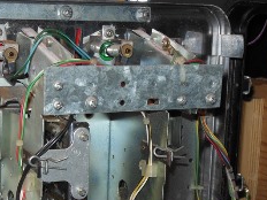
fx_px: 640
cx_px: 78
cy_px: 152
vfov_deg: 17.7
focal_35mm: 83
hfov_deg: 23.4
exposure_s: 1/30
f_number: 3.8
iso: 125
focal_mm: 7.7
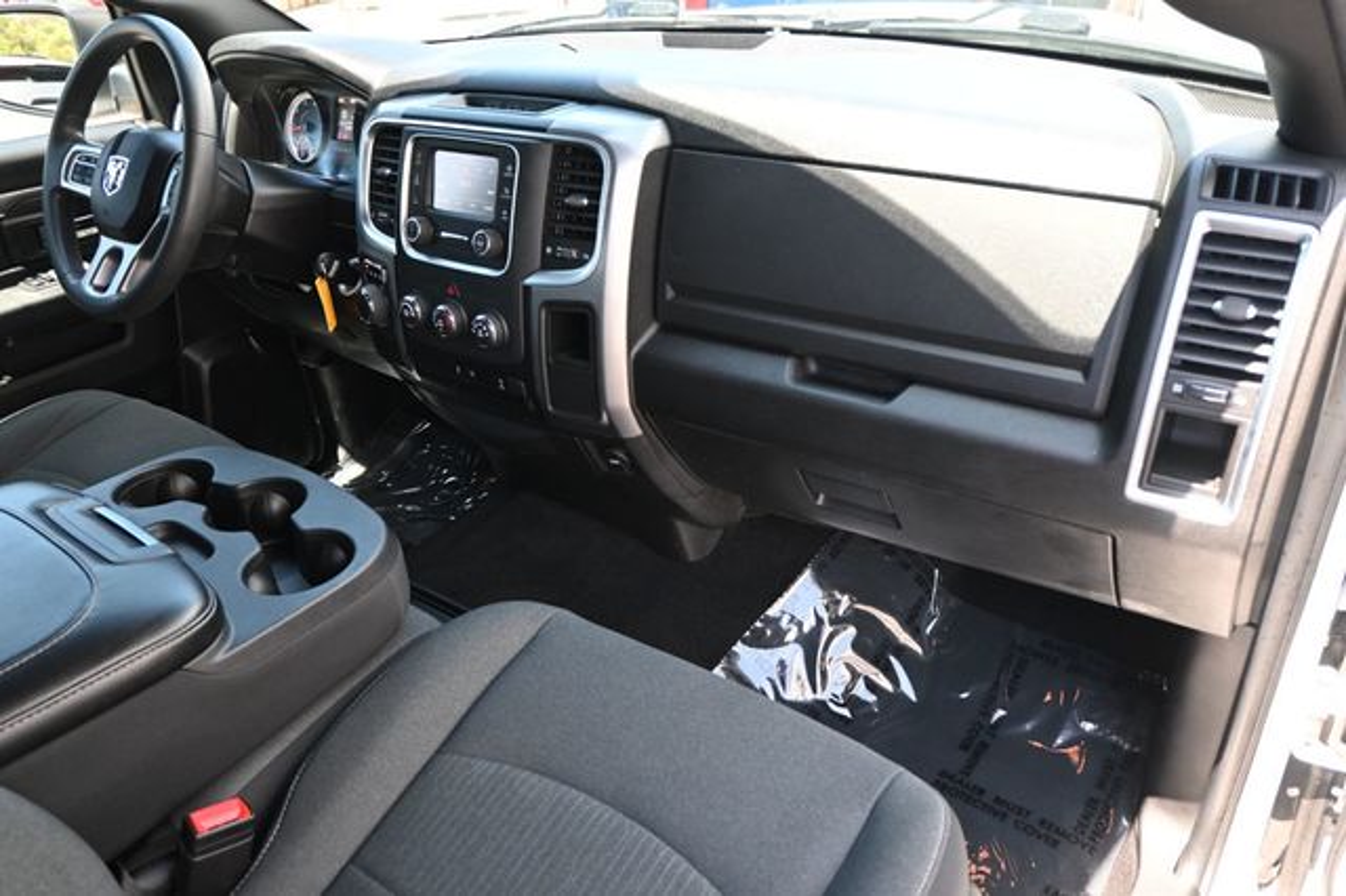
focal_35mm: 26
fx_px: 981
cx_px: 673
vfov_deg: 49.1
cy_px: 448
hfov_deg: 68.9
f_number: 3.5
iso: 560
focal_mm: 17.5
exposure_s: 1/125
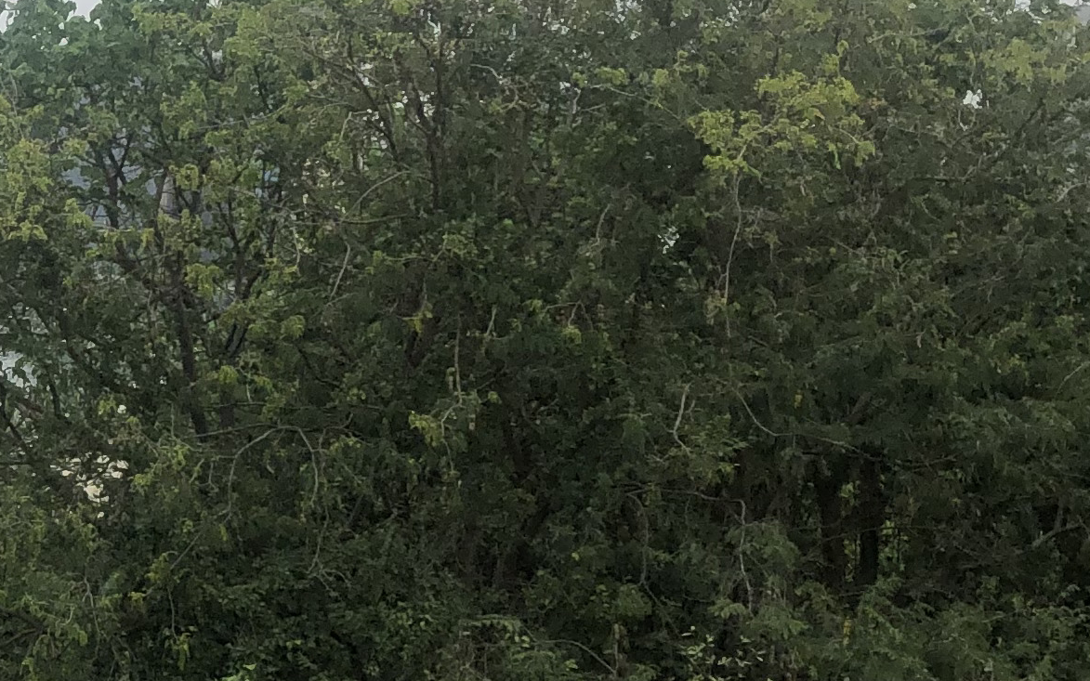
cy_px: 399
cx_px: -286
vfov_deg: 12.8
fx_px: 3030
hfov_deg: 19.0
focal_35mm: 102
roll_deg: -0.6
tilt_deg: -4.0
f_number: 1.8
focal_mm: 3.99
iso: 20
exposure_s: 1/3690
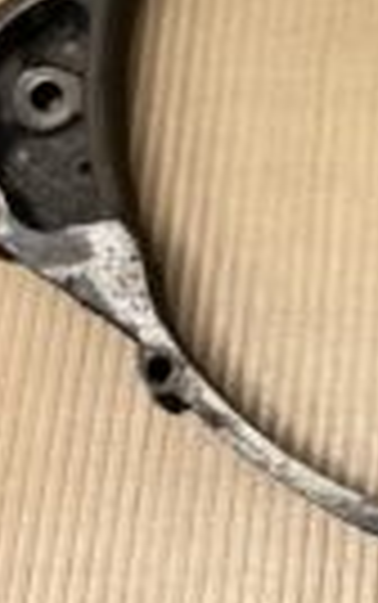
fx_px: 1464
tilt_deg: -72.2
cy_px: 162
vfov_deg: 23.1
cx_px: 603
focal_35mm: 89
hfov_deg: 13.7
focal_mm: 5.7
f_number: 1.5
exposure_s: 1/100
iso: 100
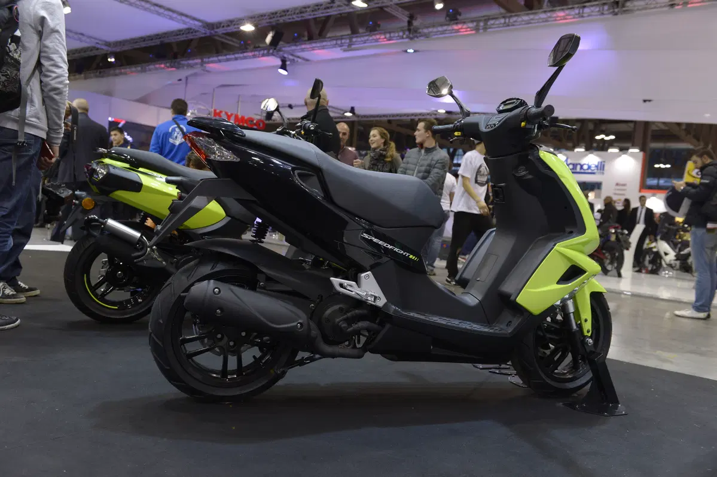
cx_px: 358
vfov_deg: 41.0
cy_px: 238
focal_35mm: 32
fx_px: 637
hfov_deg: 58.8
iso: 1000
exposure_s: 1/160
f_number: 5
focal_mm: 32
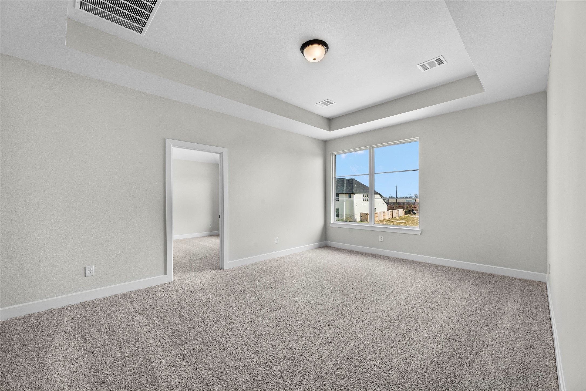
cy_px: 196
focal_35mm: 14
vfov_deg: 81.2
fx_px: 228
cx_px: 293
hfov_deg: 104.2
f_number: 9
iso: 250
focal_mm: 14
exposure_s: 1/20
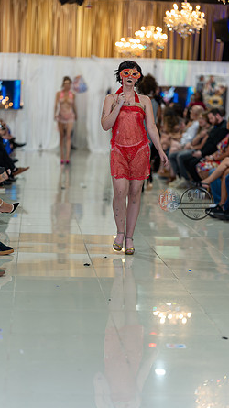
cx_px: 118
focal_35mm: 90
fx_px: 972
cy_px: 204
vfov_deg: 23.7
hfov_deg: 13.4
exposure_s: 1/160
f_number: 1.4
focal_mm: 85
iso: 100
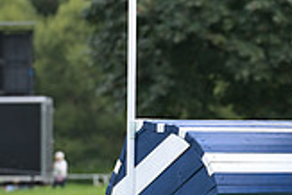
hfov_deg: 2.9
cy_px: 157
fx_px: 5772
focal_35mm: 711
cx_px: 477
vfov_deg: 1.9
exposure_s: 1/1250
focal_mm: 200
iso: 1100
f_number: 5.6
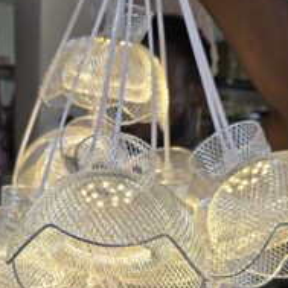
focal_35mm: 43
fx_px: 405
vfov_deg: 38.3
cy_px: 210
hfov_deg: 38.8
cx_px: 101
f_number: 1.7
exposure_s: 1/100
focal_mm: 6.3
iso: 12
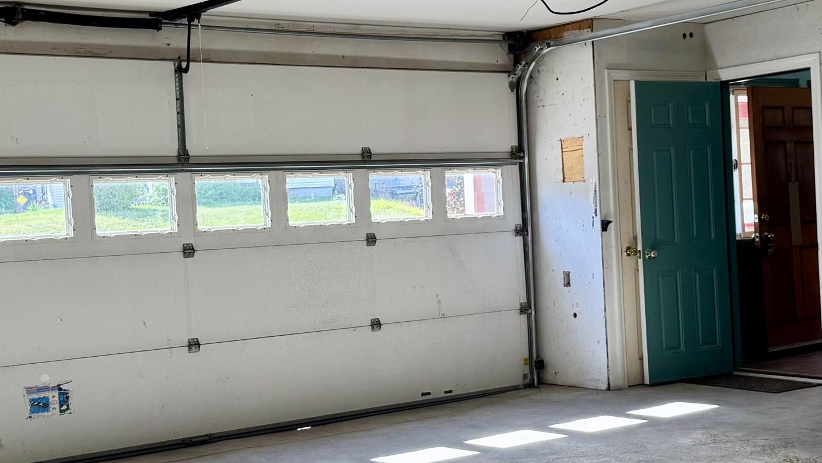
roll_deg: +3.3
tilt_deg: -1.9
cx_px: 431
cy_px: 235
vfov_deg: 21.1
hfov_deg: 36.6
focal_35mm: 57
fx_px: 1243
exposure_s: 1/169
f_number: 1.78
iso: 80
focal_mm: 6.76
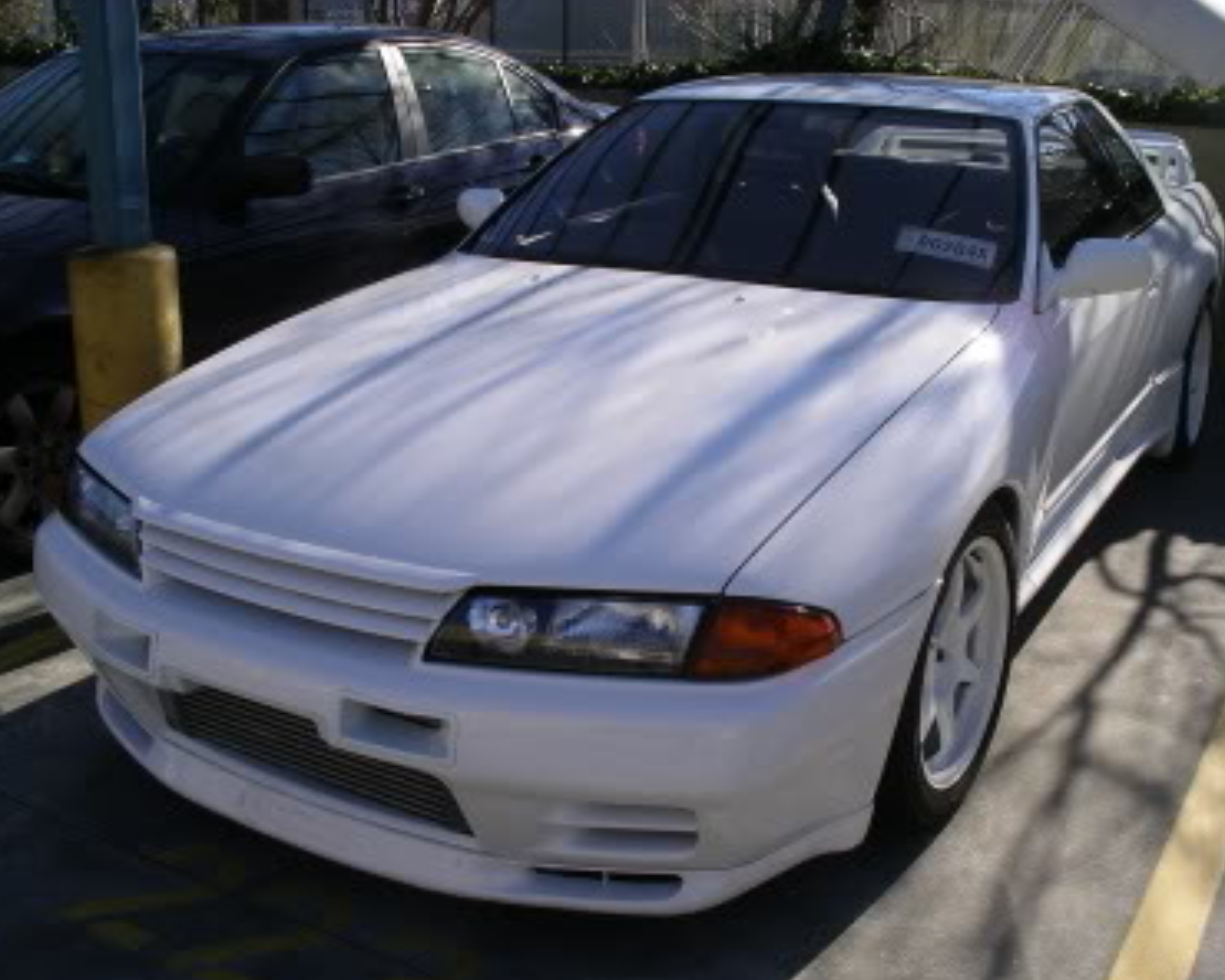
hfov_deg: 46.8
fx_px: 1414
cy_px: 493
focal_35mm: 39
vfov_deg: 38.2
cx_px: 642
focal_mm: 7.8
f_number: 5
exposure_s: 1/350
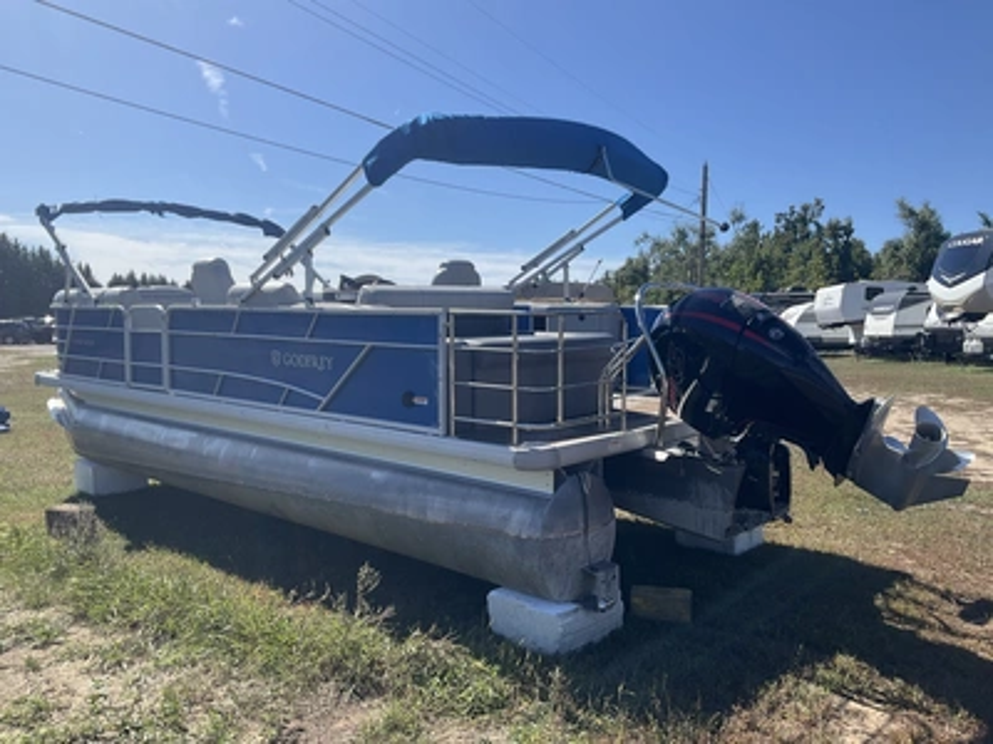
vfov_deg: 48.2
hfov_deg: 61.7
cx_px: 496
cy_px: 372
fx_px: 832
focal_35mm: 29
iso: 25
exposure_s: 1/1848
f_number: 1.8
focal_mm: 3
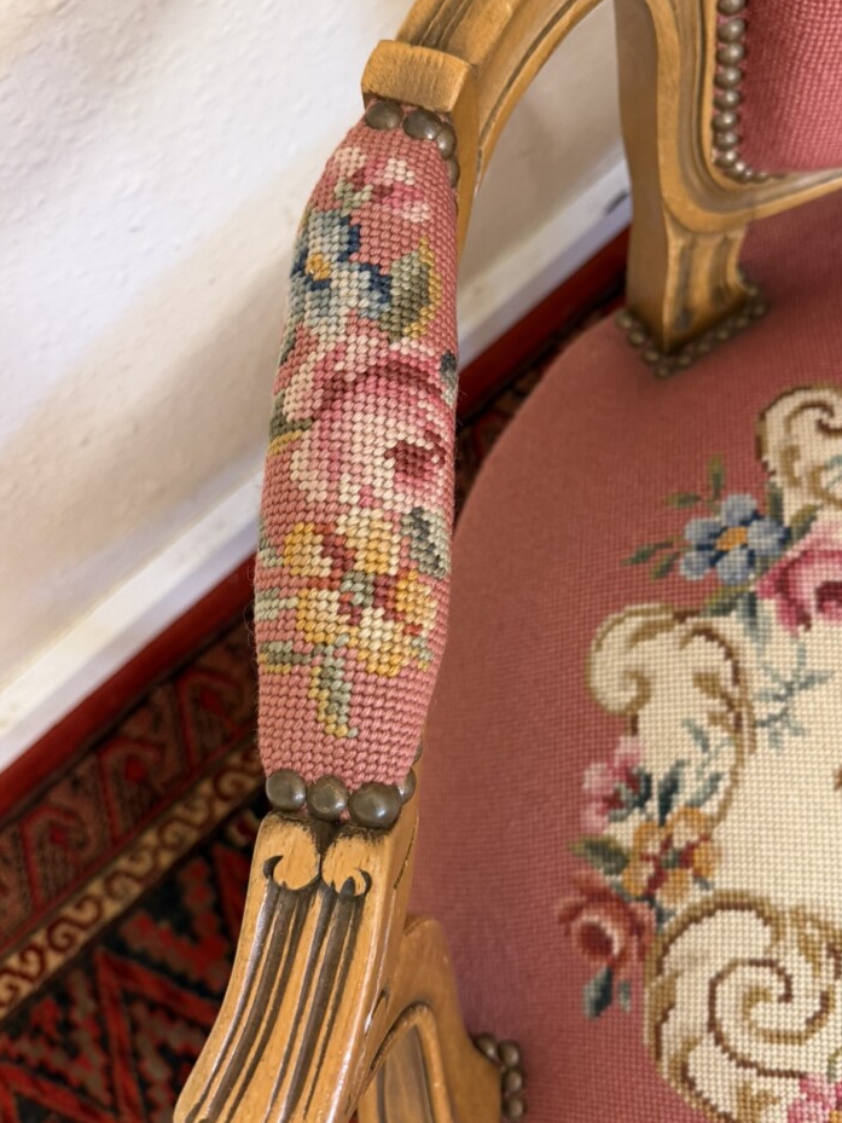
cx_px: 503
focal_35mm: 31
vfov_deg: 58.2
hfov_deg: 45.2
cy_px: 499
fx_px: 1005
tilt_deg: -75.2
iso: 250
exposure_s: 1/50
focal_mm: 6.76
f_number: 1.78
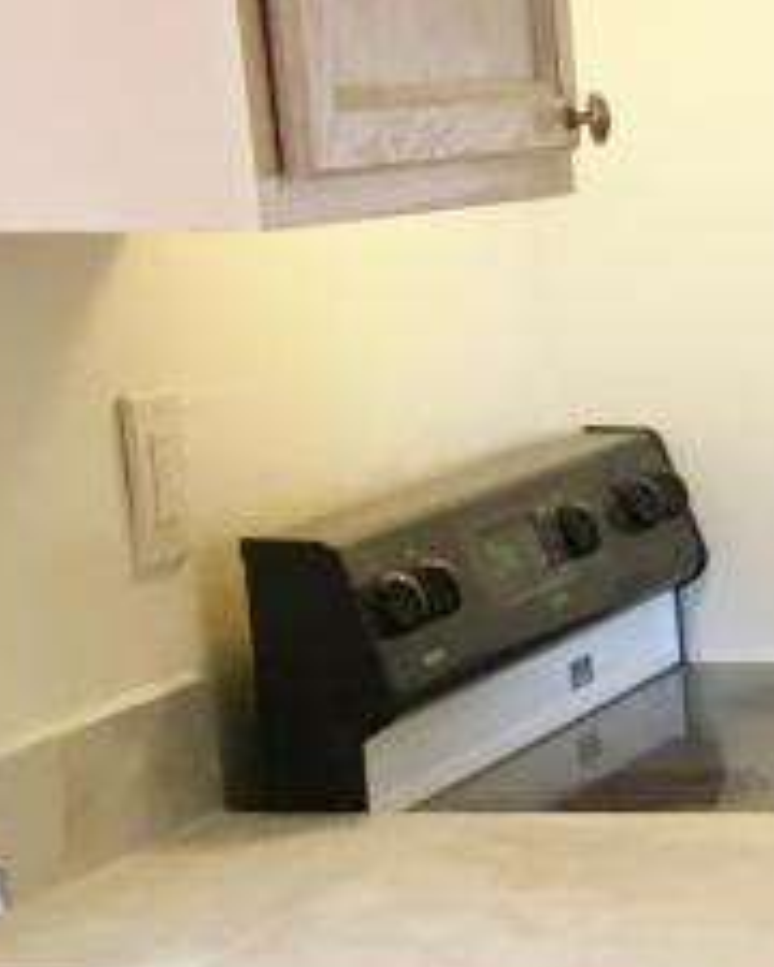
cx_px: 1806
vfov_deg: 14.6
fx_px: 3694
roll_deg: -0.7
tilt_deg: -14.0
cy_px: 1023
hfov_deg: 10.4
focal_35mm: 129
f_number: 2.2
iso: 32
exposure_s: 1/30
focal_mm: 4.15
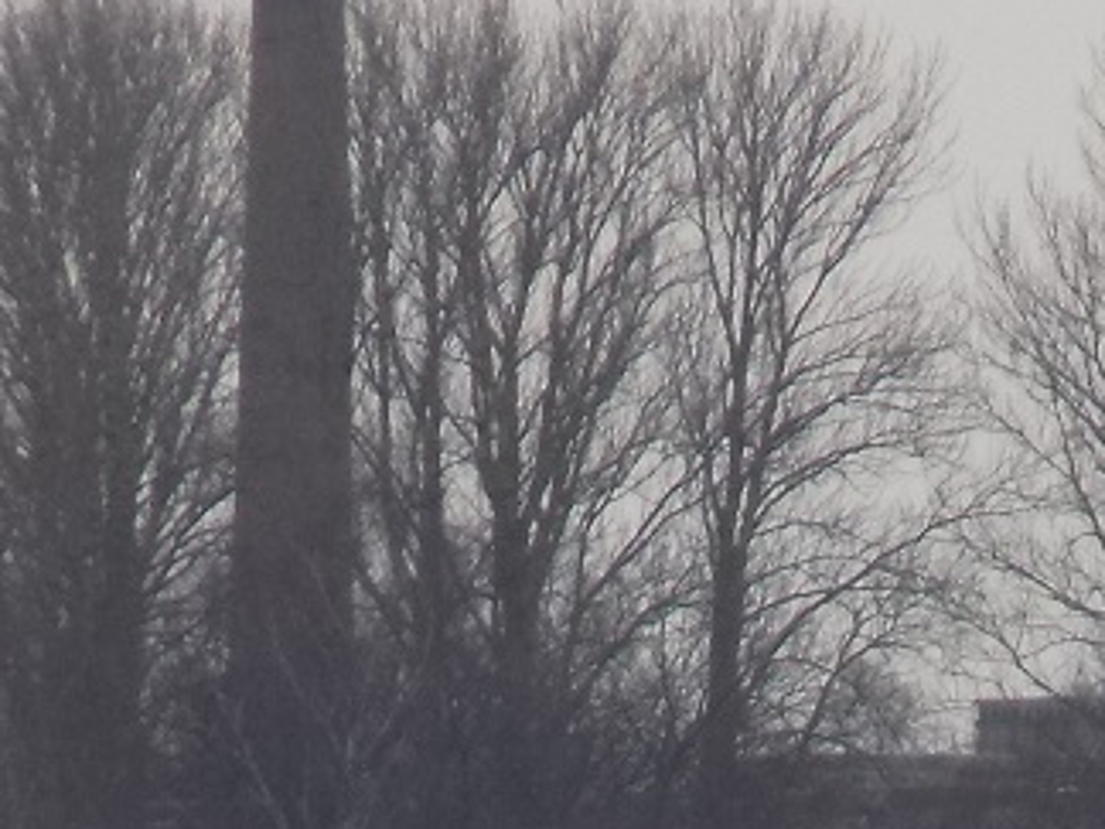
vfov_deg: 0.6
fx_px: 74314
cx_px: 767
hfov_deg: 0.9
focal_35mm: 2328
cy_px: 1566
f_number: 5.9
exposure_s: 1/200
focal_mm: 104
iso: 80
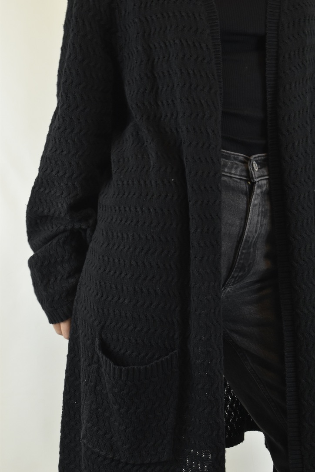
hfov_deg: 20.2
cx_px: 158
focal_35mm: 68
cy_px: 236
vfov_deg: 29.9
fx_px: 886
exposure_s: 1/25
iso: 1600
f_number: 16
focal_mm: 45
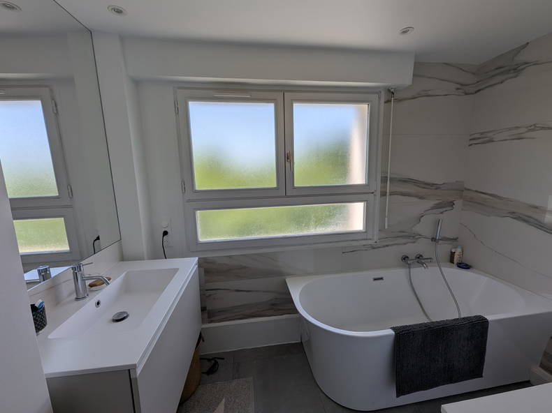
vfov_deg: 89.9
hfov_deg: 106.2
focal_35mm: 13
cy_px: 206
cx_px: 276
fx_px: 207
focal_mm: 1.95
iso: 49
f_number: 2.2
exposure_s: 1/705
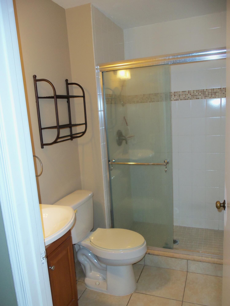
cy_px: 153
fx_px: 257
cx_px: 115
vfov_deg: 61.7
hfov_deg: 48.2
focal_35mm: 29
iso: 100
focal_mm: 5.2
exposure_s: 1/30
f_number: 3.4
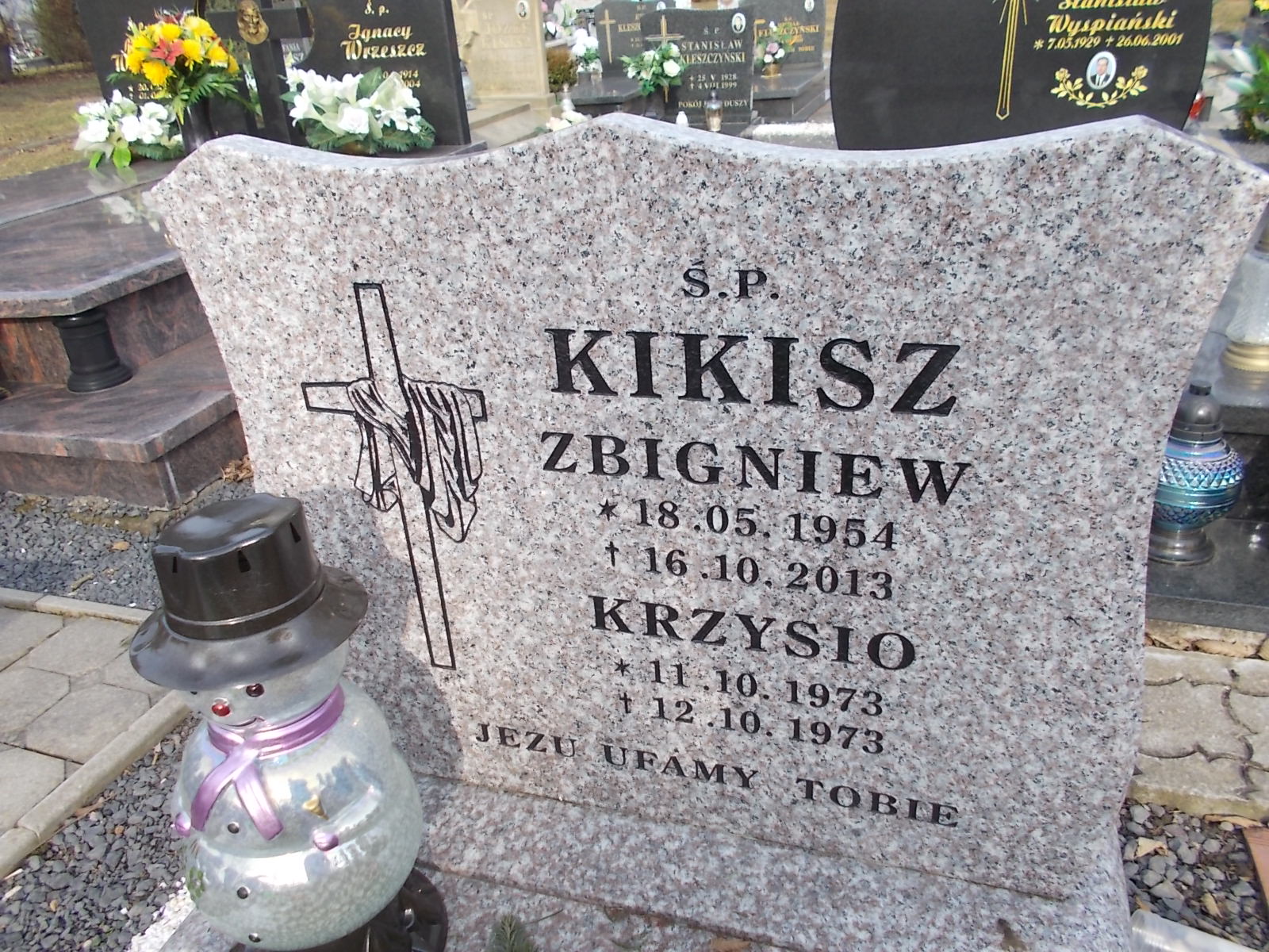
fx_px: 953
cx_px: 634
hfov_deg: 67.3
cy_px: 476
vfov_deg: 53.1
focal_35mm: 26
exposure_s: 1/320
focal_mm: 4.6
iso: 80
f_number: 3.2
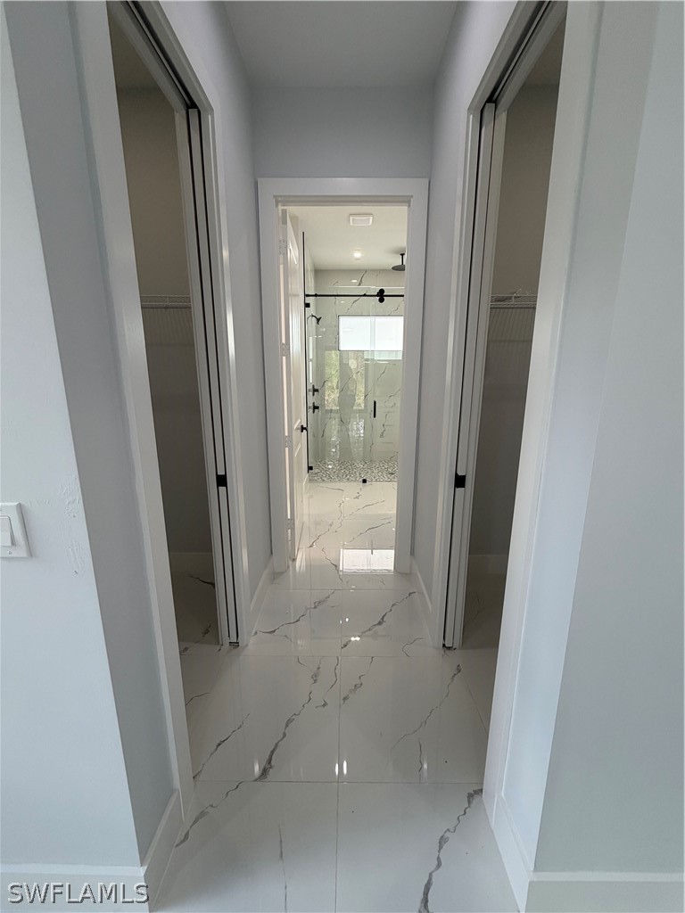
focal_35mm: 14
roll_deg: +0.3
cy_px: 456
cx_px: 342
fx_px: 369
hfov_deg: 85.7
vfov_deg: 102.1
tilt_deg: -13.2
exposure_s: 1/120
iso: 125
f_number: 2.2
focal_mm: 2.22
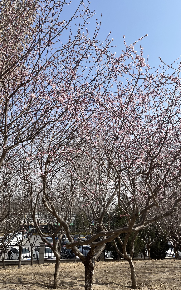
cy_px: 146
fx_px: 221
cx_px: 75
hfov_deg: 44.4
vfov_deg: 66.5
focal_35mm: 28
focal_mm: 5.1
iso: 50
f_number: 1.6
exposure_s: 1/3413
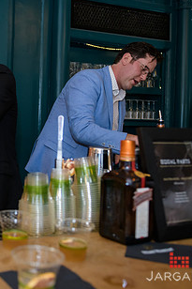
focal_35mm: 49
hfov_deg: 24.9
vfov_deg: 40.2
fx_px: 392
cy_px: 120
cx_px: -36
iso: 1000
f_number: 3.2
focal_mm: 26
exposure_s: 1/125
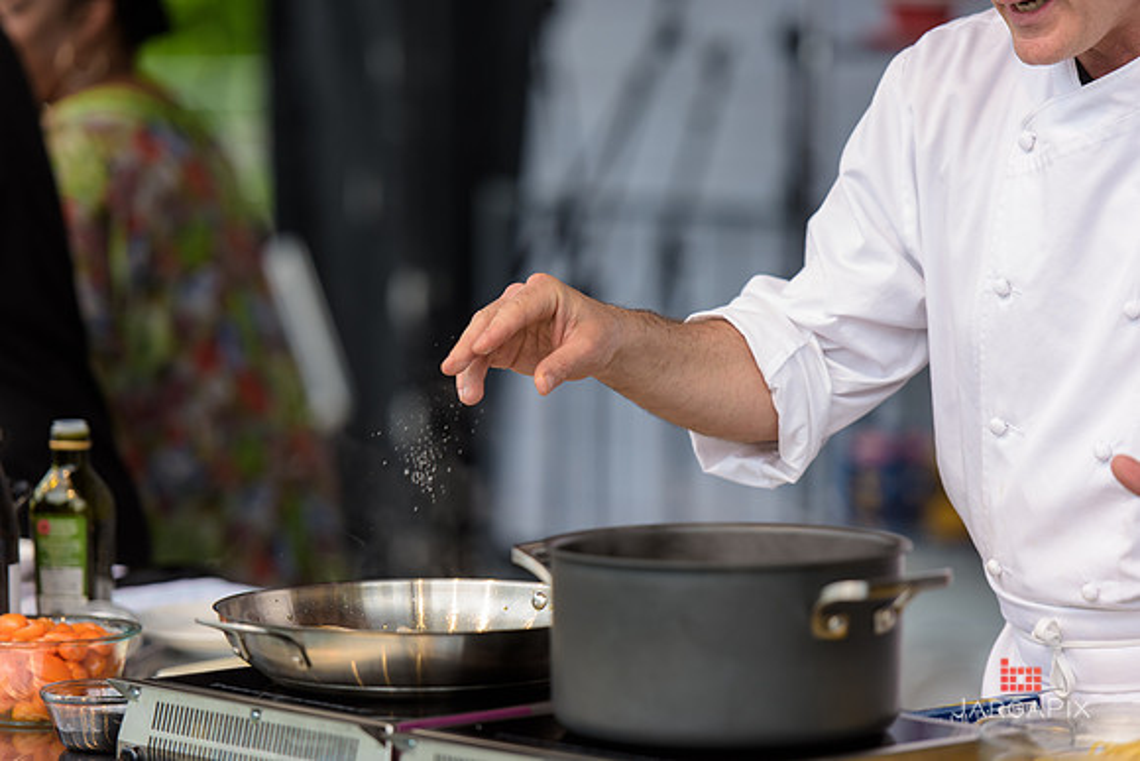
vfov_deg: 8.3
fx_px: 5226
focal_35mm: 165
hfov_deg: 12.4
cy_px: 380
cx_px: 570
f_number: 3.2
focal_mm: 165
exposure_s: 1/800
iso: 250
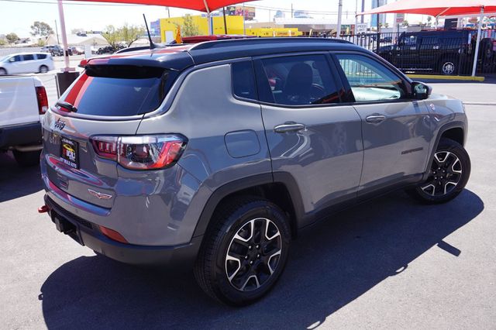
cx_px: 248
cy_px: 165
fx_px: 434
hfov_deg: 59.5
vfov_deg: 41.7
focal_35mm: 32
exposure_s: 1/80
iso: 100
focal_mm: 21
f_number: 8
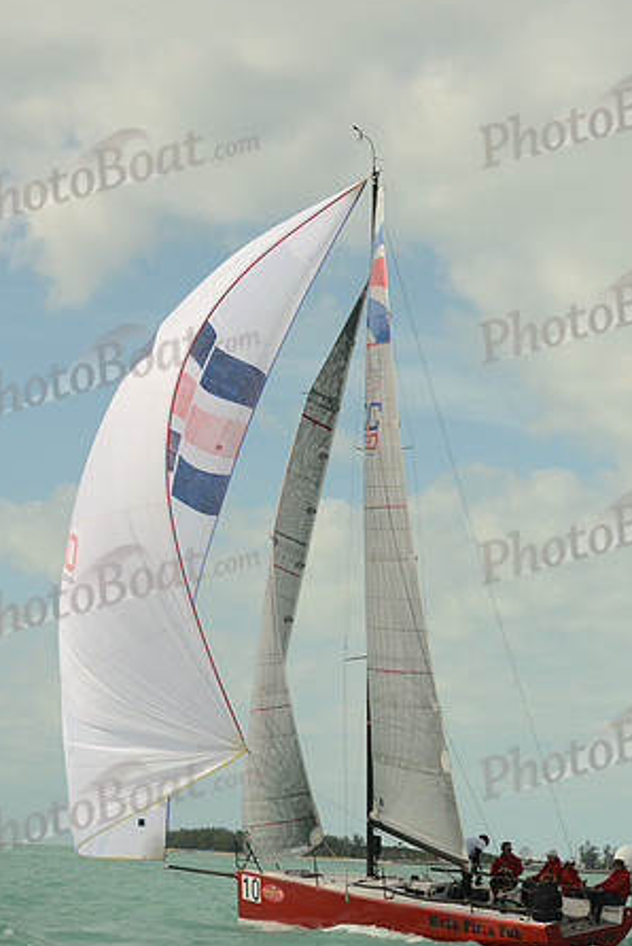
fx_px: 2734
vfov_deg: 19.6
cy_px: 450
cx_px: 370
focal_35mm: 104
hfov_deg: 13.2
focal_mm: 80
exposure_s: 1/5000
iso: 250
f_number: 4
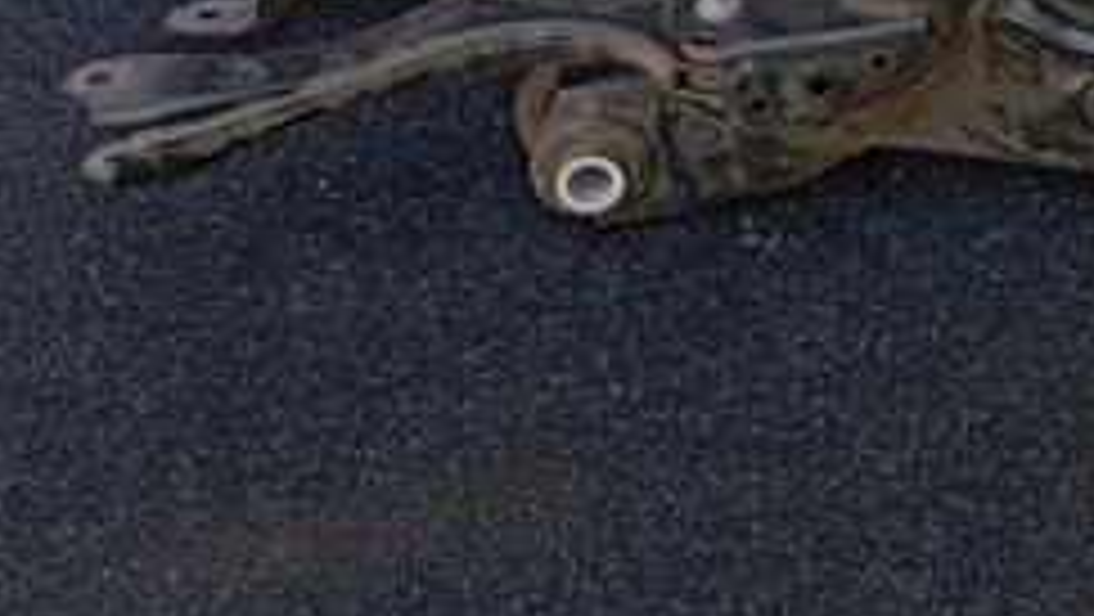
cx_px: 1285
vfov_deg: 14.3
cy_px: -270
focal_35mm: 80
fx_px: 2322
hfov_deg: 24.3
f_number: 1.8
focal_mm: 4.22
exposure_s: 1/100
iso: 89
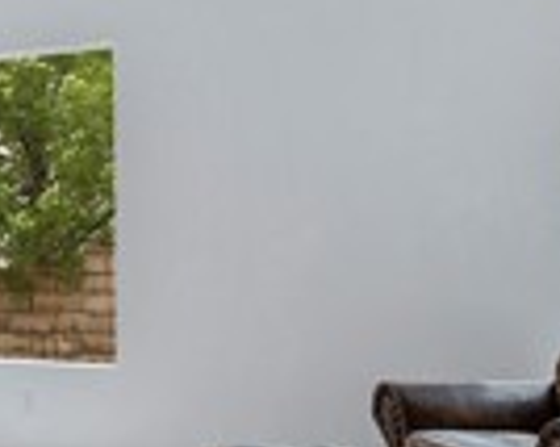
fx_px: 1192
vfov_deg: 21.2
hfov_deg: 22.9
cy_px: 286
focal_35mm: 72
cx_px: -209
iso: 250
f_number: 6.3
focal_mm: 16
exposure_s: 1/5
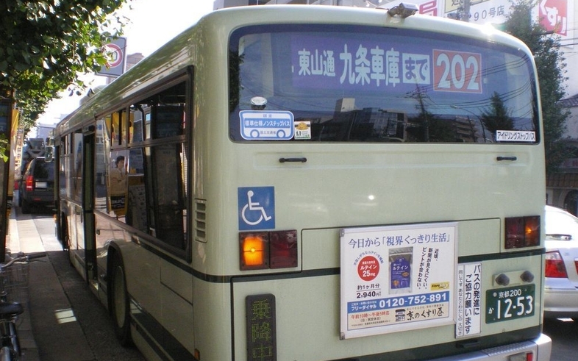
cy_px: 215
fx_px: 646
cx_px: 285
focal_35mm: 41
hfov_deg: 48.2
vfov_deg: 31.2
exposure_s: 1/640
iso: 400
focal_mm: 6.3
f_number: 4.6
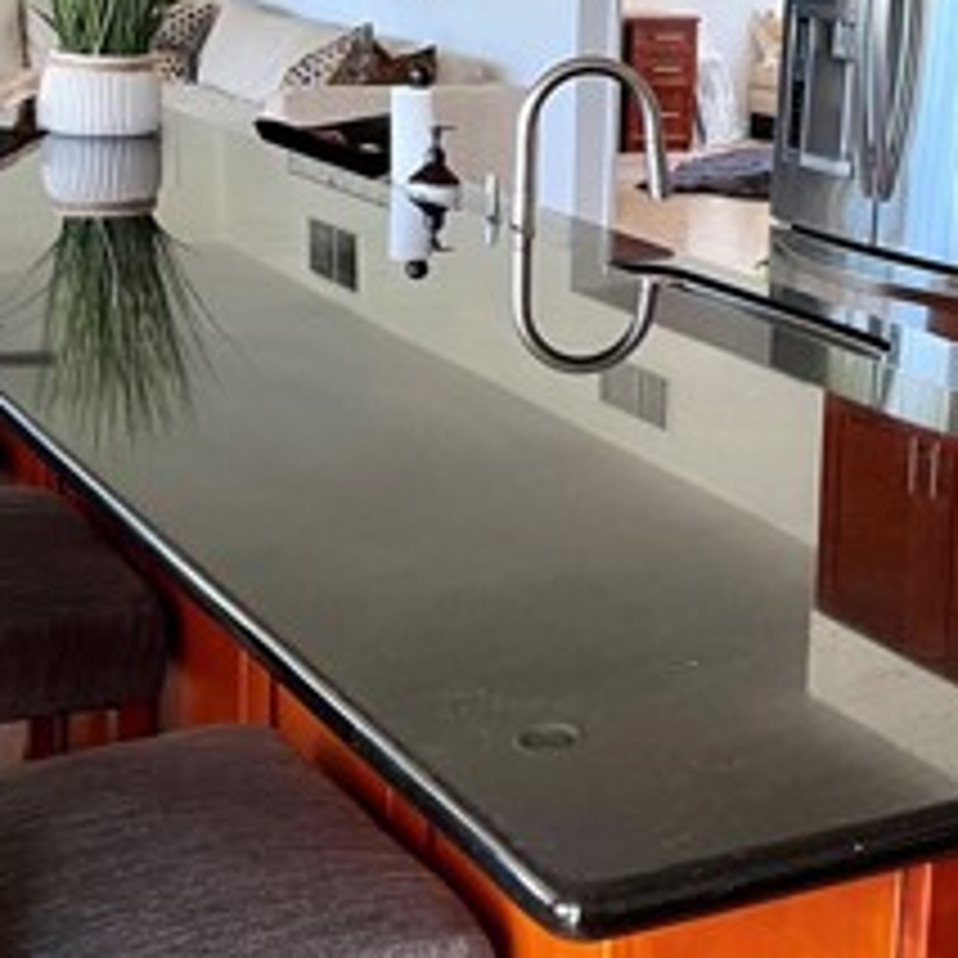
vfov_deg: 24.8
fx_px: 2160
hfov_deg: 24.9
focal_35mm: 69
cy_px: 256
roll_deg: -2.7
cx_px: 625
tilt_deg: -10.3
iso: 125
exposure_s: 1/98
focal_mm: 5.7
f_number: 1.5
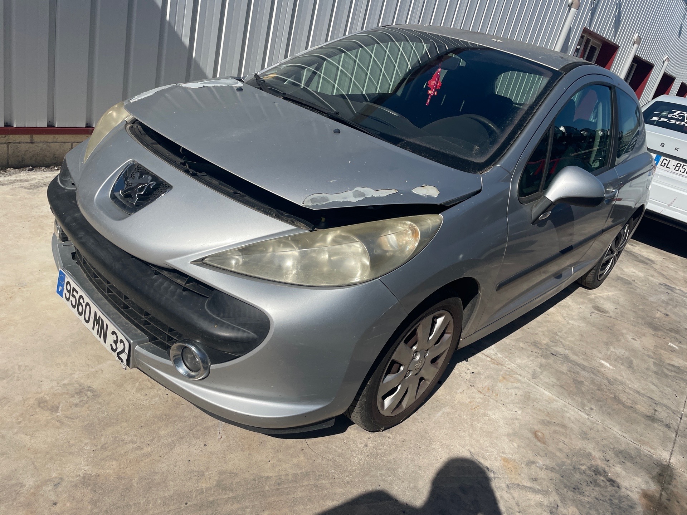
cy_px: 258
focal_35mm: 26
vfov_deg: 53.1
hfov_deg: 67.3
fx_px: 516
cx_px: 344
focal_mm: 4.2
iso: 32
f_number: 1.6
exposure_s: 1/5814
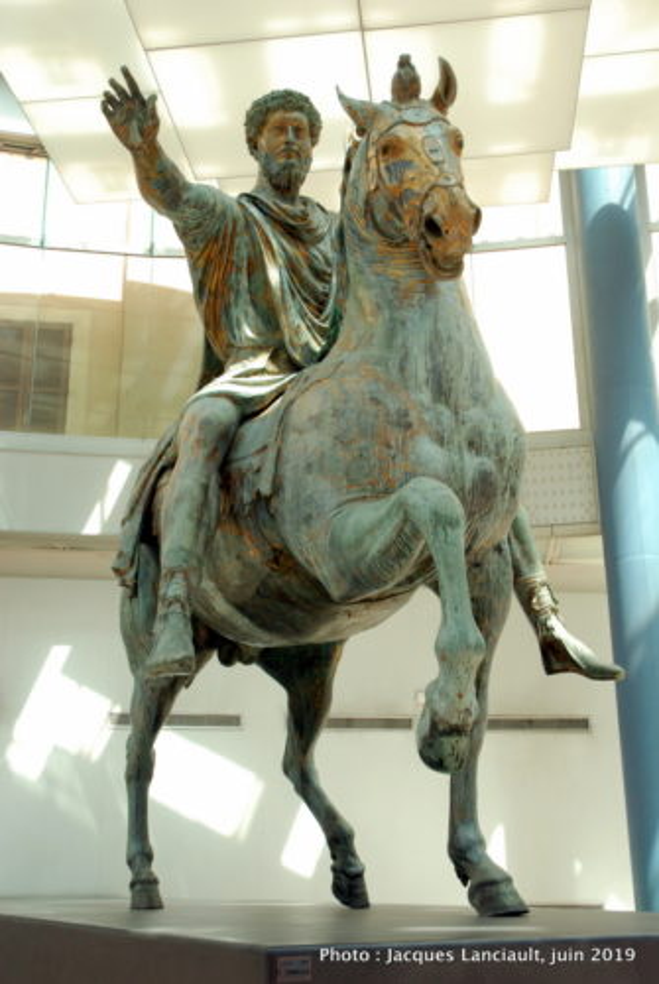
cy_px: 492
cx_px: 330
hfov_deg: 33.1
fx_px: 1108
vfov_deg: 47.9
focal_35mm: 40
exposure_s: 1/200
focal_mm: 27
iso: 800
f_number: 7.1
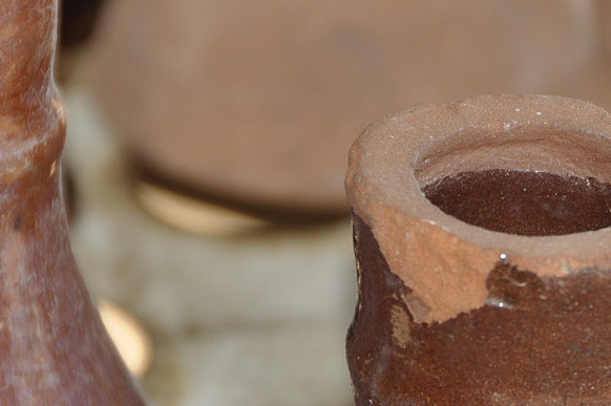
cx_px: 524
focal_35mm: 825
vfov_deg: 1.7
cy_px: 330
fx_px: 13990
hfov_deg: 2.5
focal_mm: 200
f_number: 7.1
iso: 200
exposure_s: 1/200
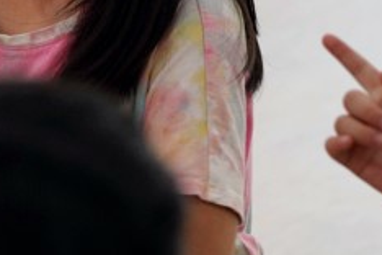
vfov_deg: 2.0
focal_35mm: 677
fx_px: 7183
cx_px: 70
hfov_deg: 3.0
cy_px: -150
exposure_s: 1/200
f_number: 4
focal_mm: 176
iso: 1000
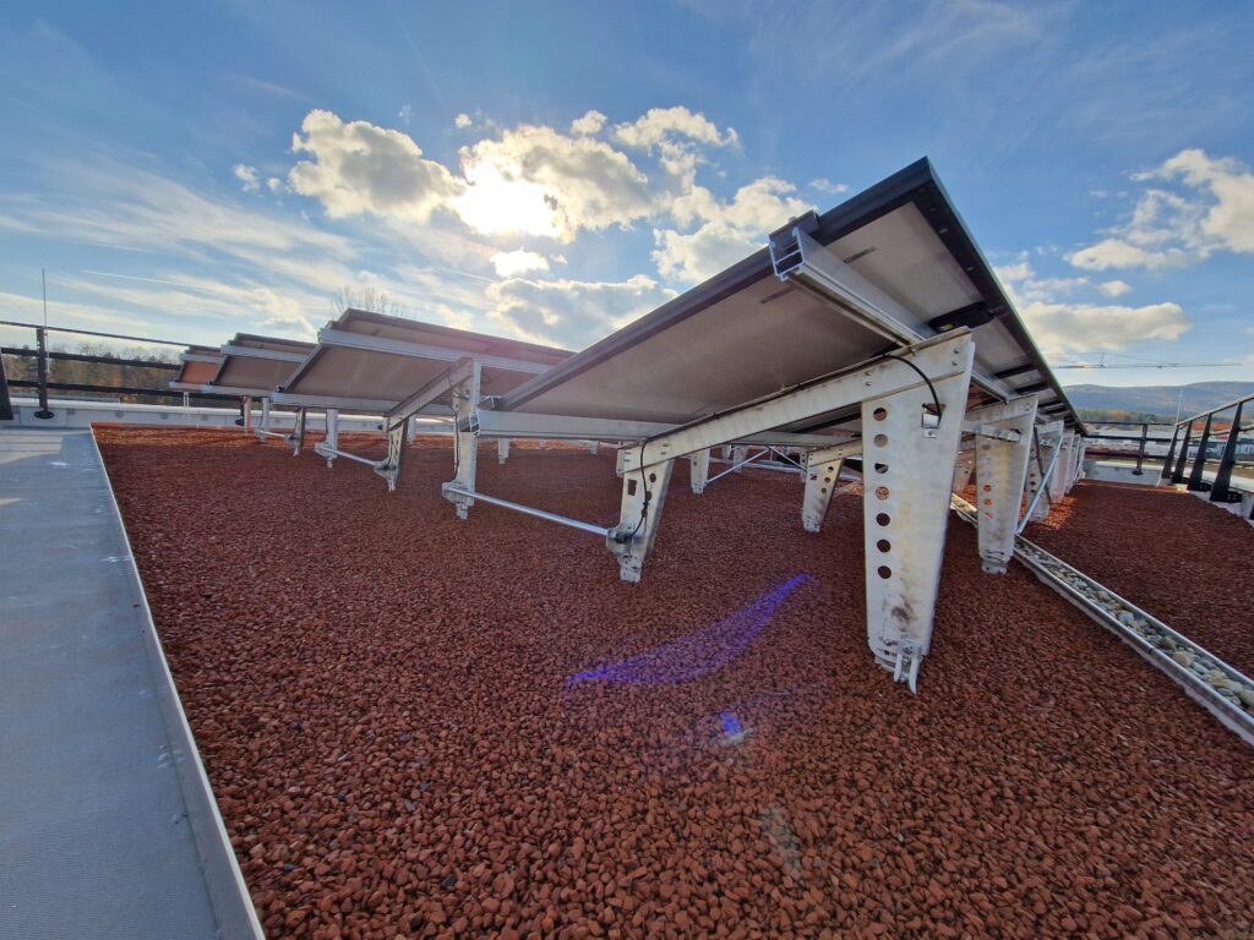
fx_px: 471
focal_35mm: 13
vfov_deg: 89.9
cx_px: 627
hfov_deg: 106.2
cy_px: 470
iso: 50
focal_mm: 2.2
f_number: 2.2
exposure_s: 1/1548
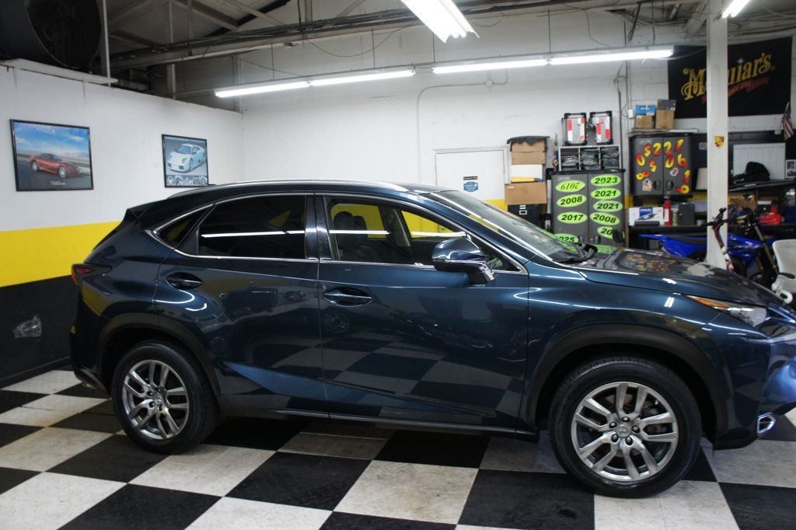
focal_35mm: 27
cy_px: 265
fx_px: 597
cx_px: 398
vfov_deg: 47.9
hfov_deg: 67.4
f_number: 3.5
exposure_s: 1/30
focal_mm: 18
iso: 250
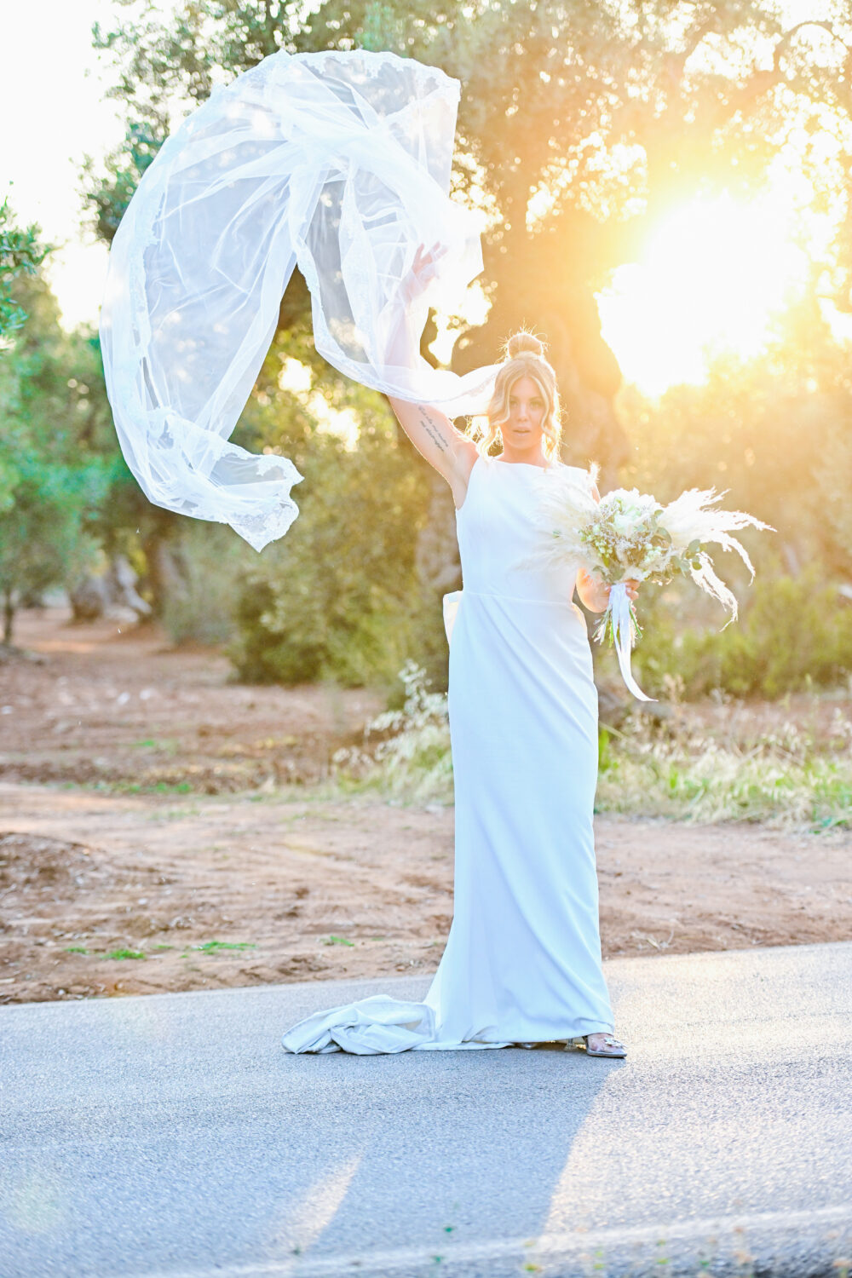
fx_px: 2911
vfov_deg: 24.8
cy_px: 639
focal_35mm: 82
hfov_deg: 16.7
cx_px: 426
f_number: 2.8
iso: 2000
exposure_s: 1/2000
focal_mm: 82
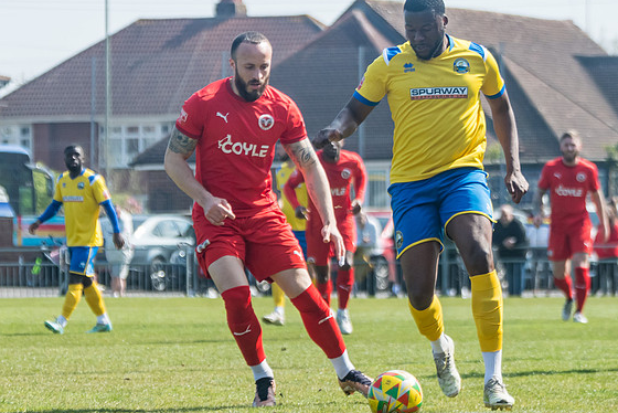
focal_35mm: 266
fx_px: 4568
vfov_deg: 5.2
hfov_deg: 7.7
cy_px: 210
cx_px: 366
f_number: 4
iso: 400
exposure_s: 1/3200
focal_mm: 135
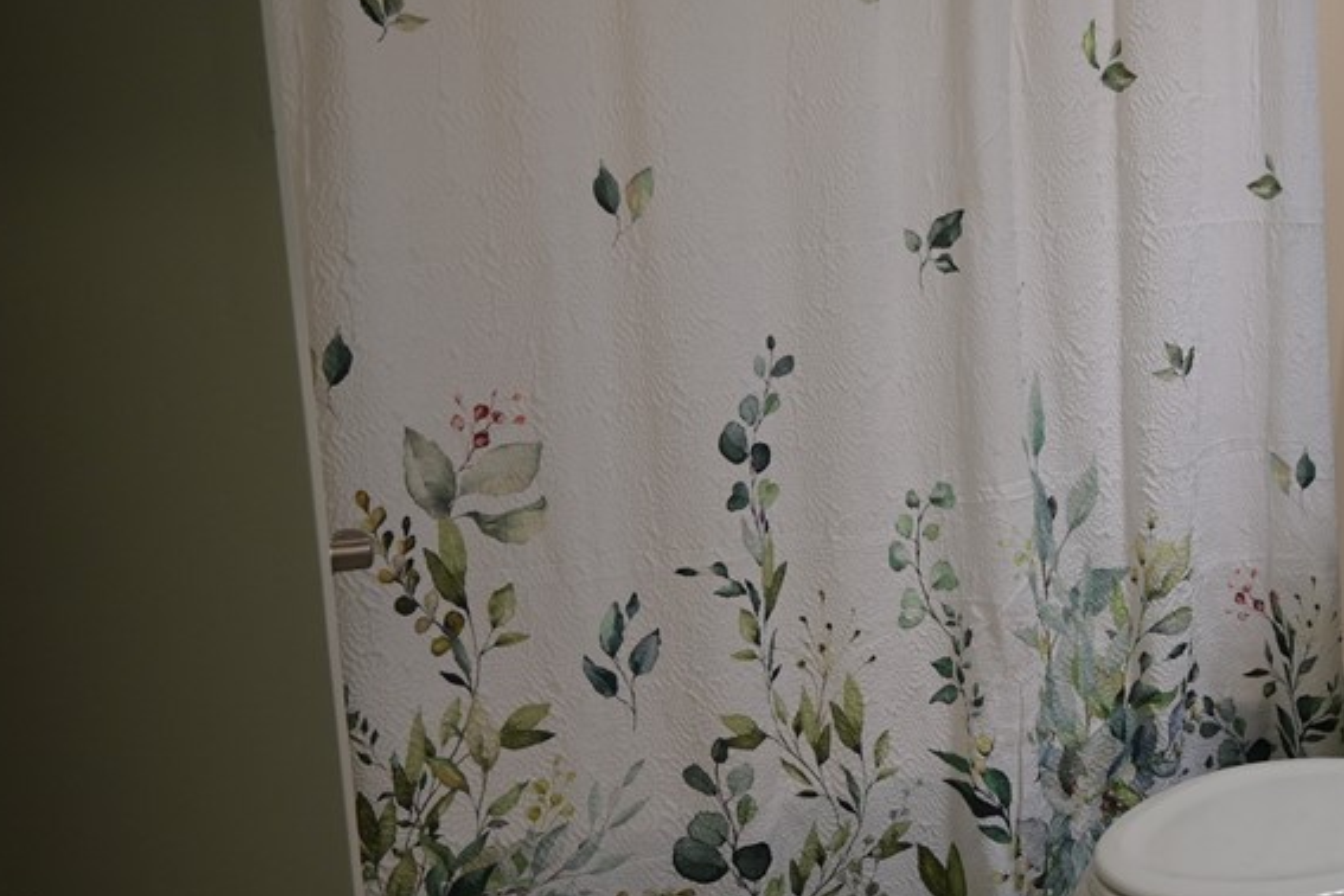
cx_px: 1180
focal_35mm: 46
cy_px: 401
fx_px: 1717
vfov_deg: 29.2
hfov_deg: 39.9
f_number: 3.5
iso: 400
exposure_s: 1/100
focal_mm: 16
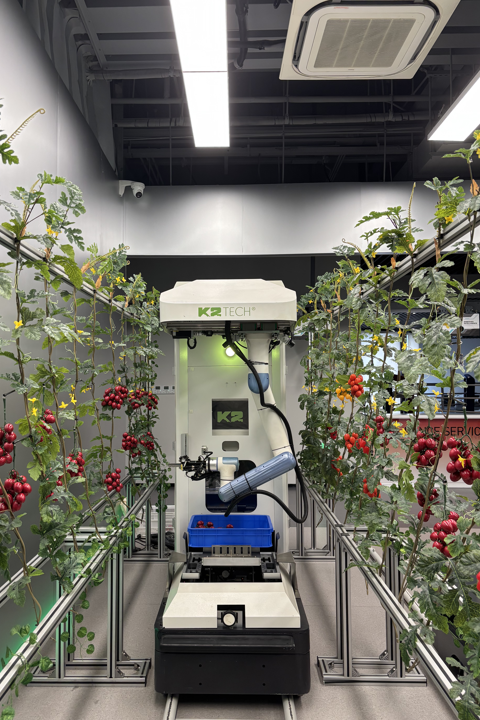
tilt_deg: +2.2
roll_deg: -0.1
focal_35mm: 28
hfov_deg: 46.4
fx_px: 560
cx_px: 218
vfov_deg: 65.5
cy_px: 358
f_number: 1.6
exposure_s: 1/103
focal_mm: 5.96
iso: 100
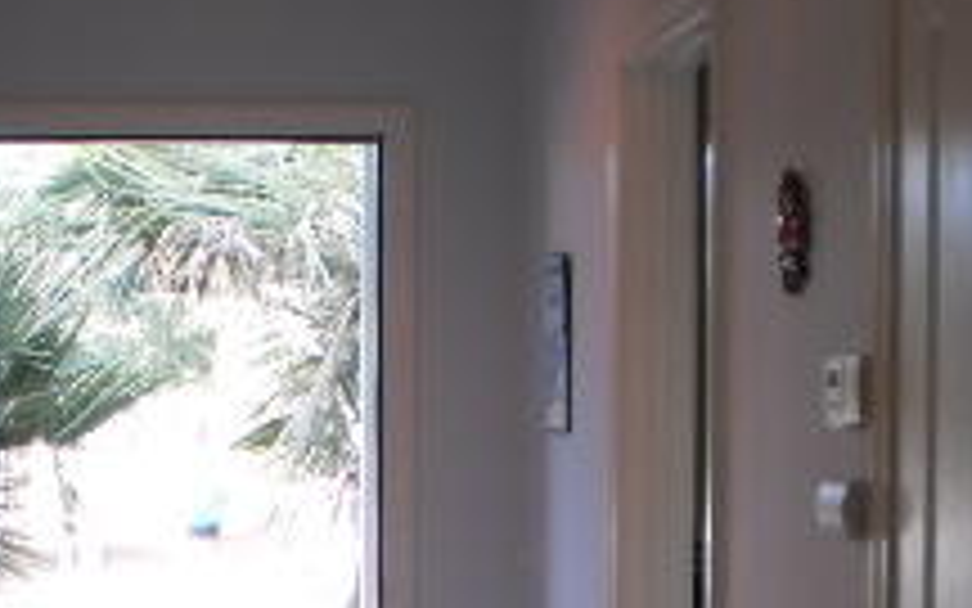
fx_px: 2993
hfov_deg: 18.3
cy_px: 576
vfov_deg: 11.5
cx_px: 194
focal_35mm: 113
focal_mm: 6.3
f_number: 3.1
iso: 100
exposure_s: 1/30
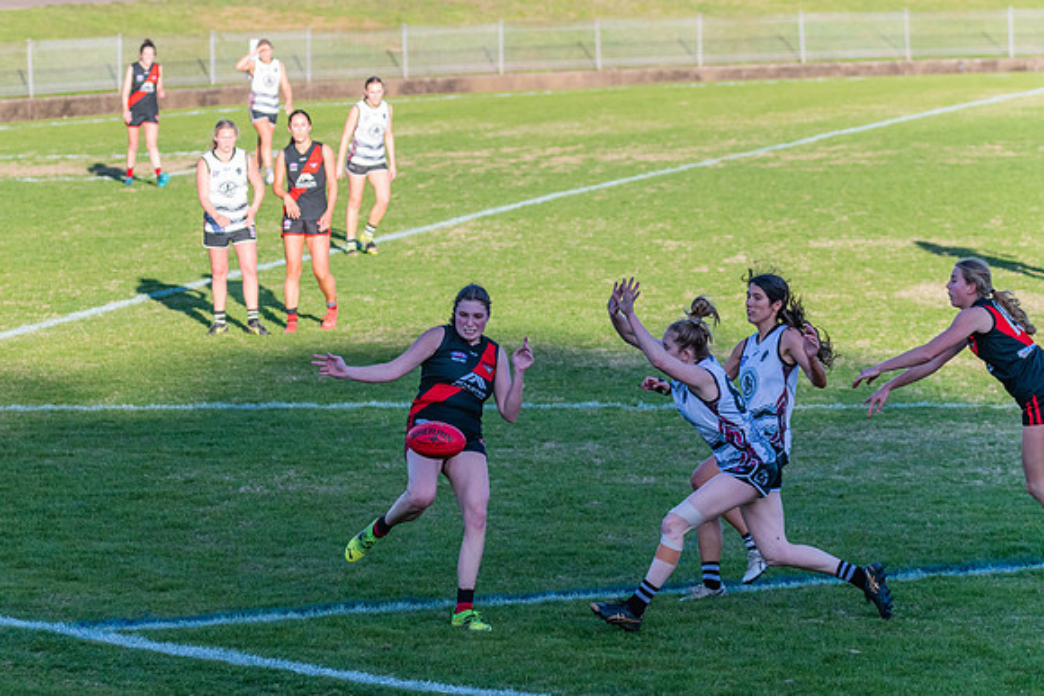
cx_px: 437
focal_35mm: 198
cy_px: 404
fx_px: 5731
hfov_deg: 10.4
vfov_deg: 7.0
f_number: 6.3
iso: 800
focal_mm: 170
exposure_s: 1/1250
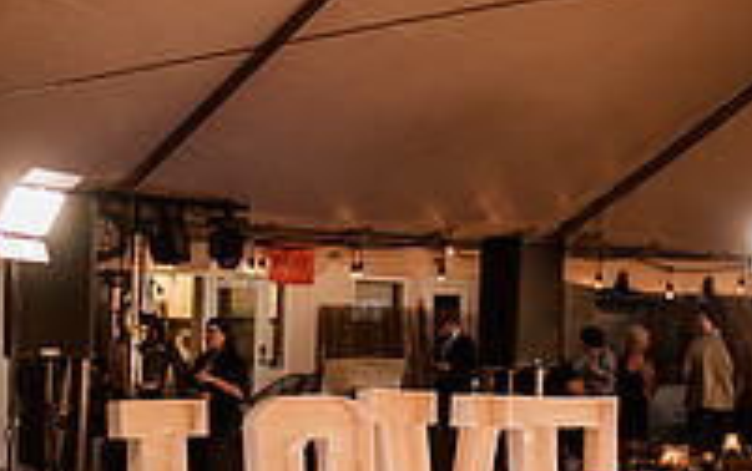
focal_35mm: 103
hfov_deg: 20.2
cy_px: 585
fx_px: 2113
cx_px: 292
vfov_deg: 12.4
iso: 640
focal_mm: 35
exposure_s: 1/400
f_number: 1.8
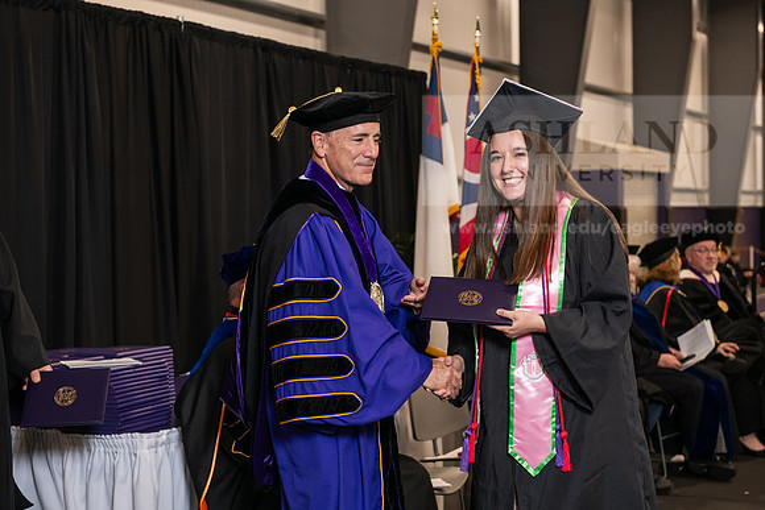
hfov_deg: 30.5
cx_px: 382
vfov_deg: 20.6
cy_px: 255
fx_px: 1403
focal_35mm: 66
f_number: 5
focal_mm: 66
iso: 1600
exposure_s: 1/125
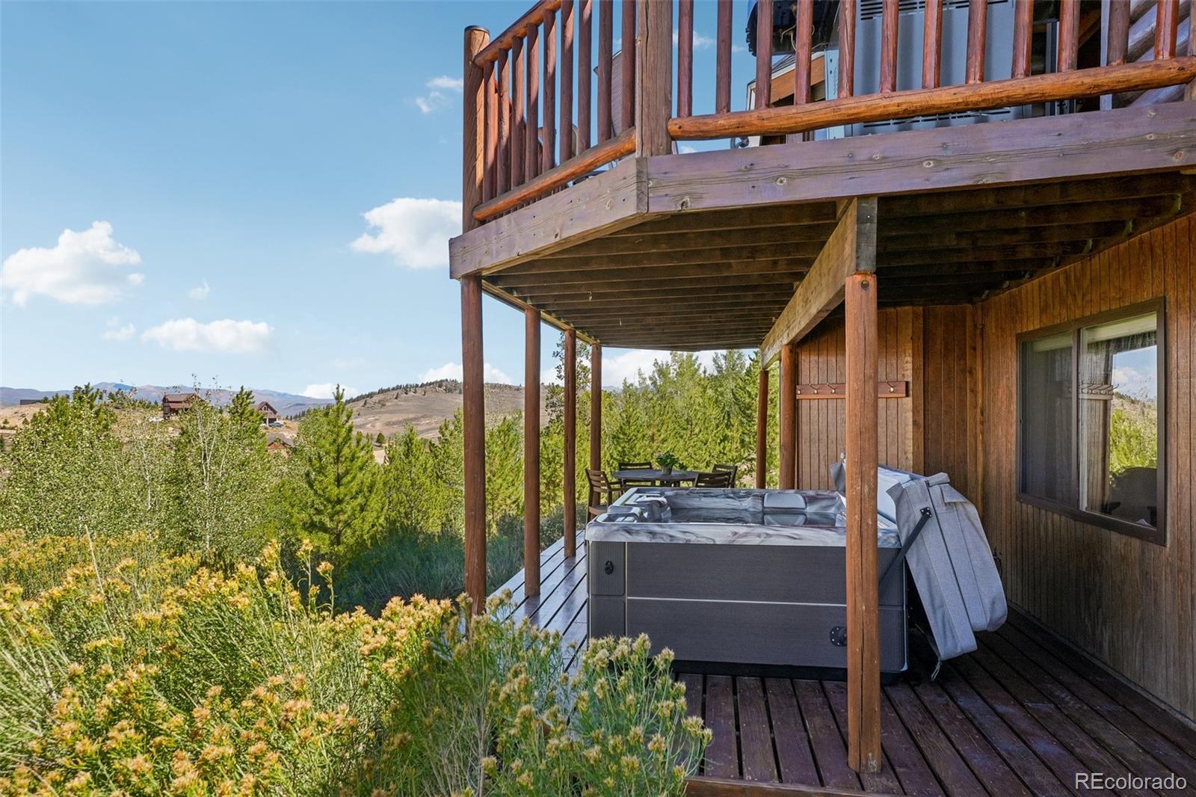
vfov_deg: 56.1
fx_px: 747
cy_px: 398
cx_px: 598
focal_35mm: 22
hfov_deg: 77.3
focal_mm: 15
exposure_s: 1/125
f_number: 8
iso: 100
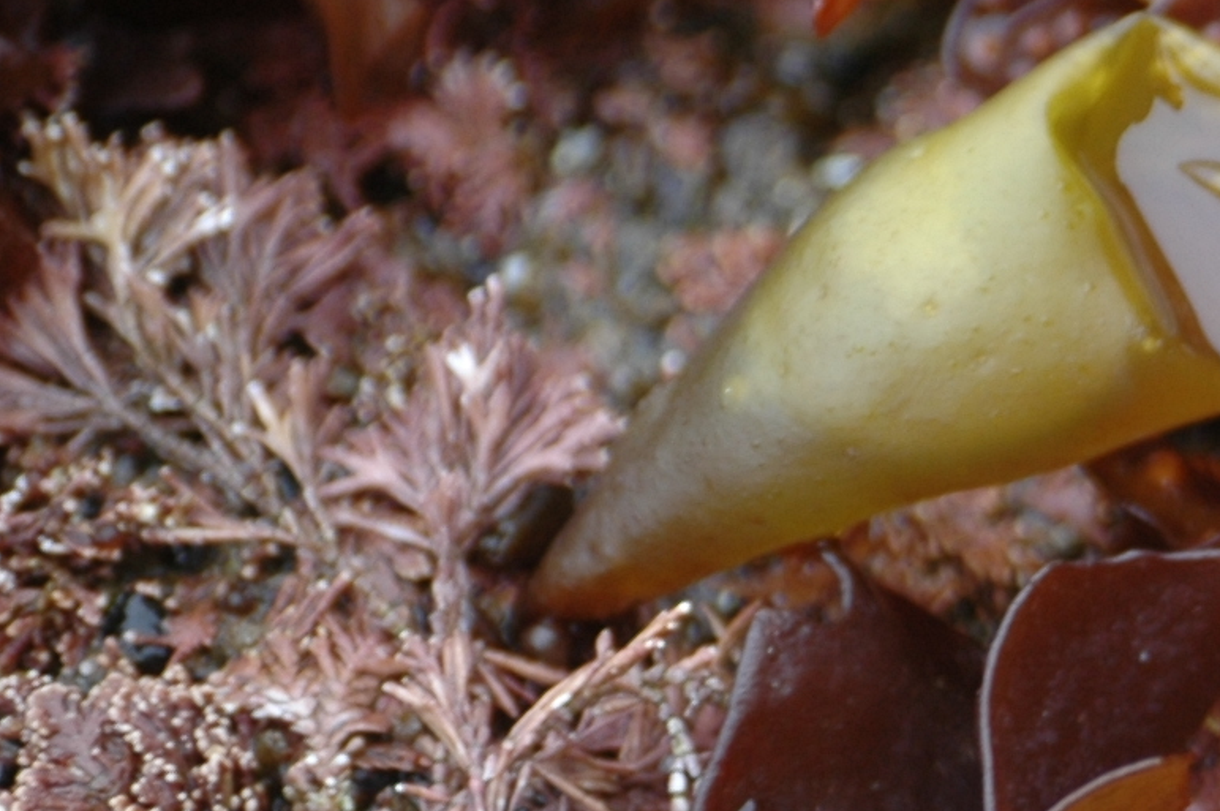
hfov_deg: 3.9
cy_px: 536
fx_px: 17806
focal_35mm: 526
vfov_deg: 2.6
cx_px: 2345
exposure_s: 1/200
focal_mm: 90
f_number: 4.8
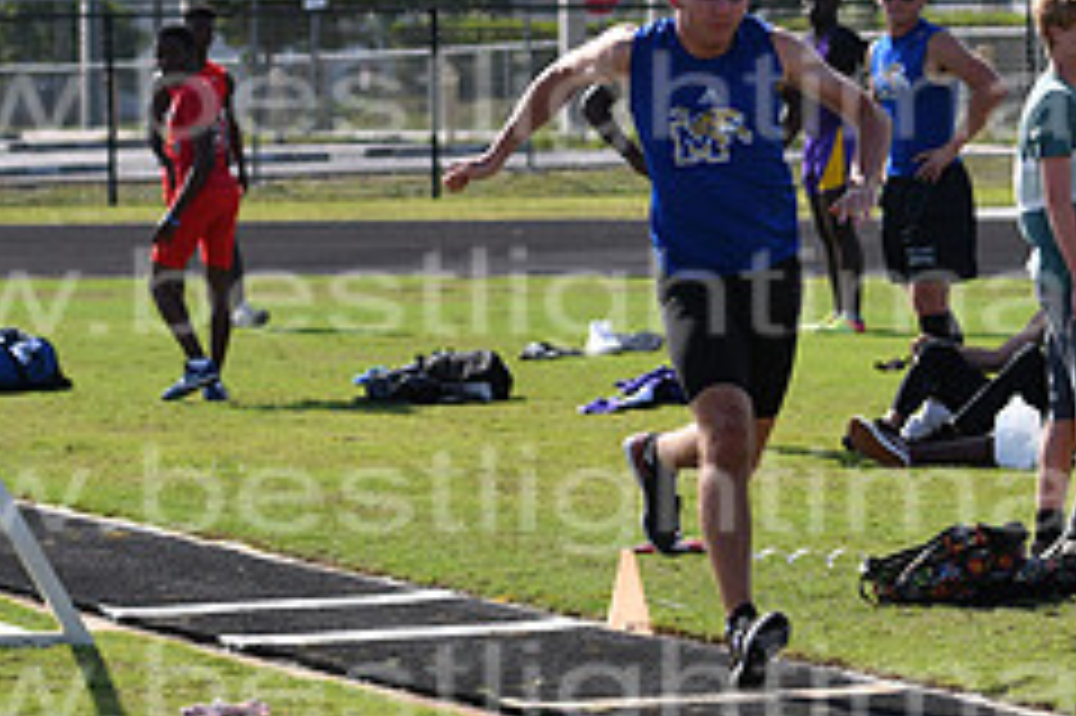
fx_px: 7616
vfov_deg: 5.4
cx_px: 729
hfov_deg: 8.1
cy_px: 205
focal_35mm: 255
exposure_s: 1/3200
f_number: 4
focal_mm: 70
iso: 200
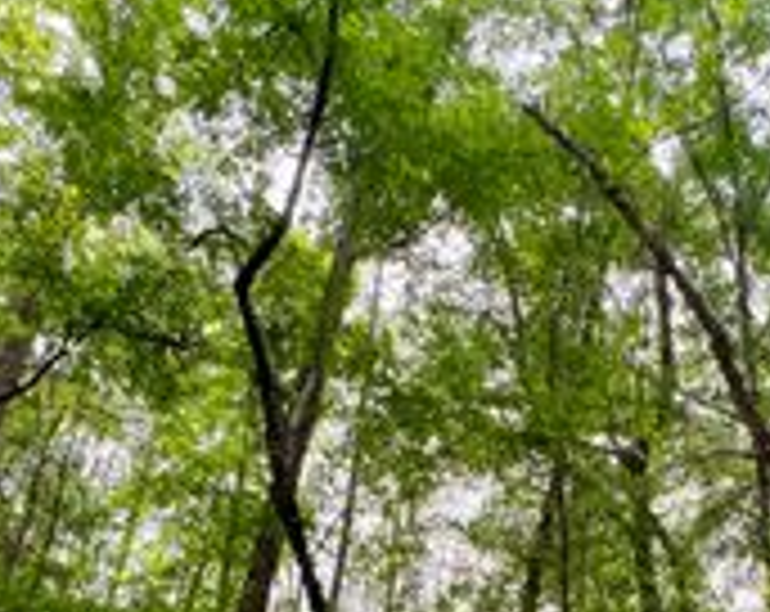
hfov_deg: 53.4
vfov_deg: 38.5
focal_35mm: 32
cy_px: 659
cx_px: 572
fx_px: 728
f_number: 1.8
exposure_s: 1/118
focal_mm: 1.57
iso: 32
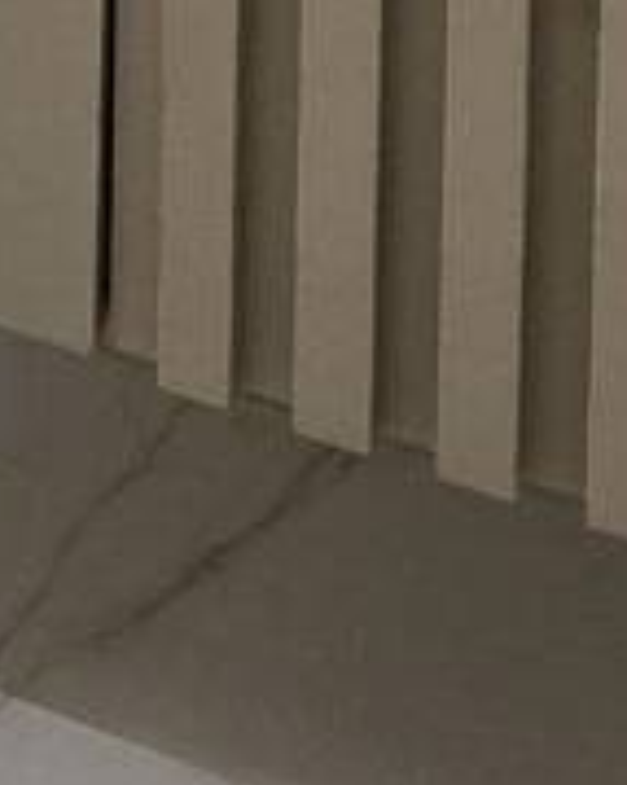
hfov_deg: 14.3
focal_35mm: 102
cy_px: -1320
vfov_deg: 12.5
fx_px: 2368
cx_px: -263
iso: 80
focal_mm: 2.2
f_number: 2.2
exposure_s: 1/120
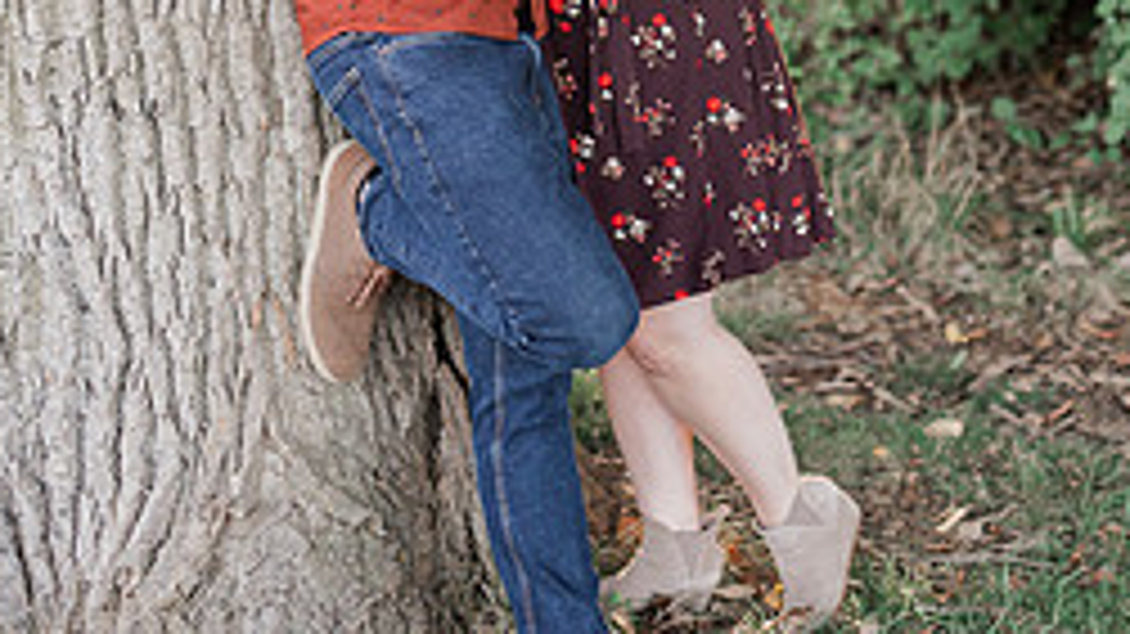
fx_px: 2816
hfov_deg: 22.7
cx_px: 648
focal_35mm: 94
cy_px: -189
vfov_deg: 12.5
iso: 500
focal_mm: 50
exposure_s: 1/640
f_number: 2.5
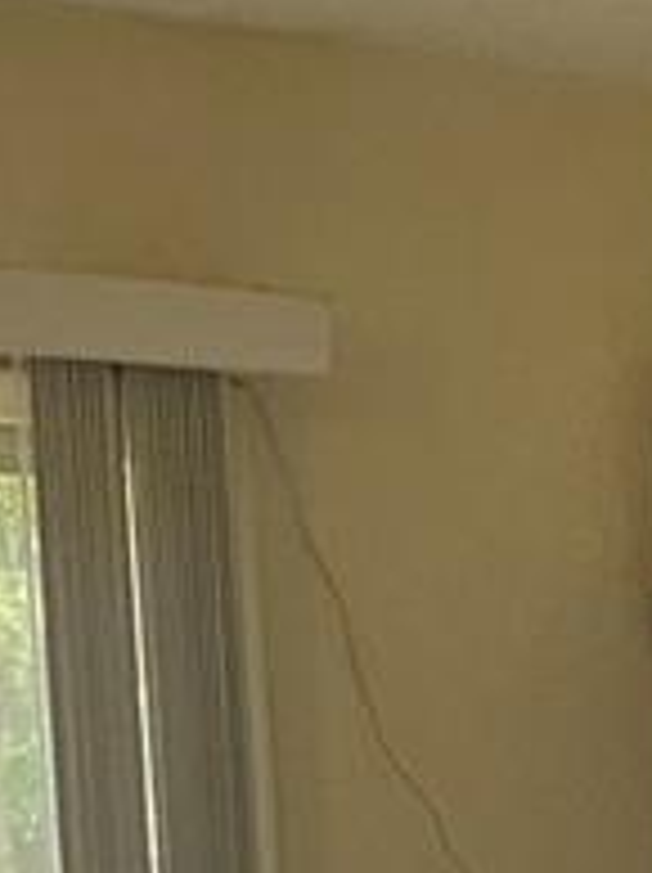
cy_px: 1678
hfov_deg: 9.0
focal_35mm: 161
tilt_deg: -10.5
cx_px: 935
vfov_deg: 11.3
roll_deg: +1.8
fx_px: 4052
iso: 320
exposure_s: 1/60
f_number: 1.8
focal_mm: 4.25
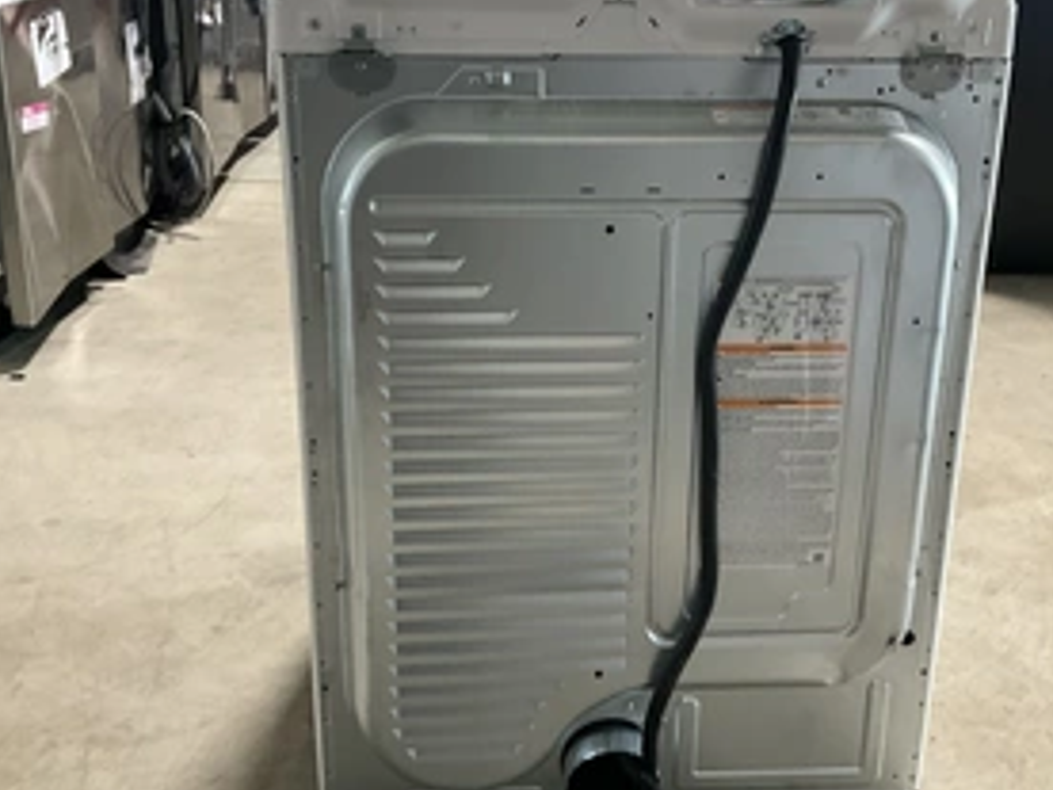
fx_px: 1278
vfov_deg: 34.3
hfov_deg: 44.7
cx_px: 580
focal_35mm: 42
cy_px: 324
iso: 200
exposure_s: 1/60
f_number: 1.8
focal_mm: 3
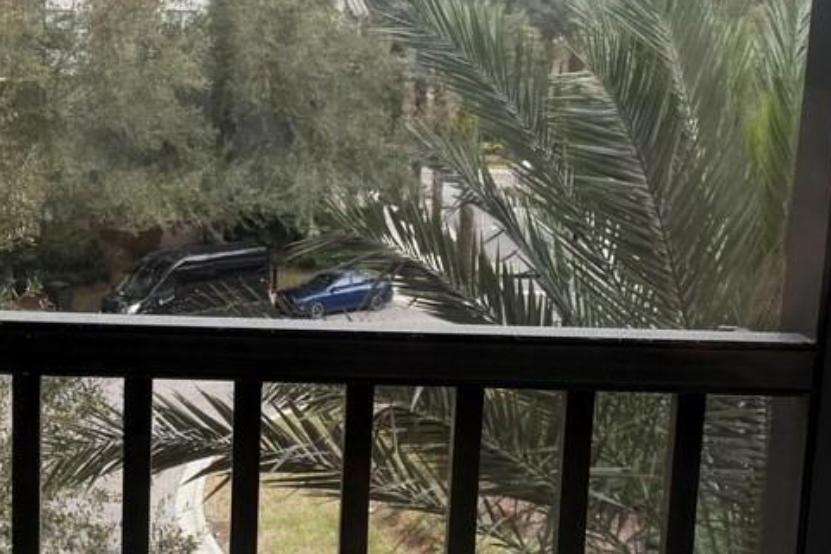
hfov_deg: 24.3
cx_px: 244
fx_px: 1916
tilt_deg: -13.1
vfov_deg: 16.4
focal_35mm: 83
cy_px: 407
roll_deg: -1.9
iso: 80
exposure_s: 1/135
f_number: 1.78
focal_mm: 6.76
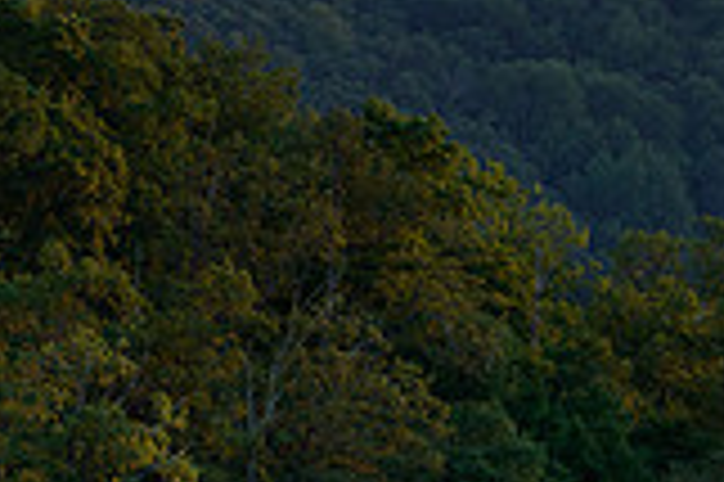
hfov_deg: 6.3
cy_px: 2
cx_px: 540
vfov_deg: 4.2
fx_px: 6590
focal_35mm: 328
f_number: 14
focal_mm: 91
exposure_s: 1/13
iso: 800
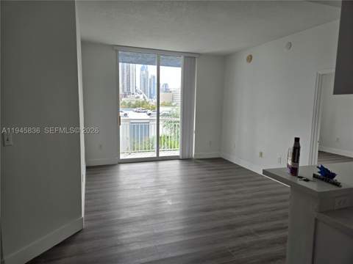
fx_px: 235
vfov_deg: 58.9
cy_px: 132
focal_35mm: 23
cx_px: 176
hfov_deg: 73.9
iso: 25
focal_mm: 5.4
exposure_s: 1/254
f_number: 1.8
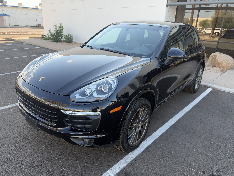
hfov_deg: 71.6
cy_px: 88
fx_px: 162
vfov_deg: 56.8
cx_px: 117
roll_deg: -3.0
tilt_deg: -18.8
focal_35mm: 24
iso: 64
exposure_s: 1/442
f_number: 1.8
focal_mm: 6.93
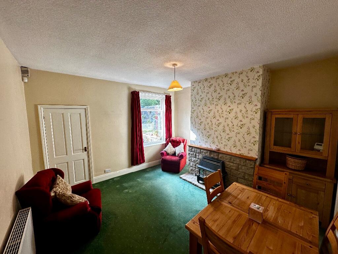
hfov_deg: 102.1
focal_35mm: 14
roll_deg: +0.7
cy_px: 127
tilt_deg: -5.4
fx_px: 137
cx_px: 169
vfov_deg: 85.7
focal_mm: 2.22
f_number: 2.2
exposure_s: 1/100
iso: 64
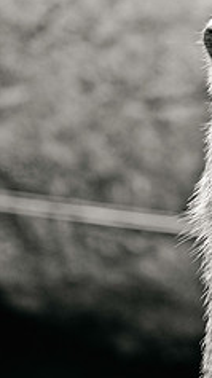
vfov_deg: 8.0
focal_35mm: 268
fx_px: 2683
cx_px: 172
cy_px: 260
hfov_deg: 4.5
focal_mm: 90
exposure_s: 1/400
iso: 1000
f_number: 4
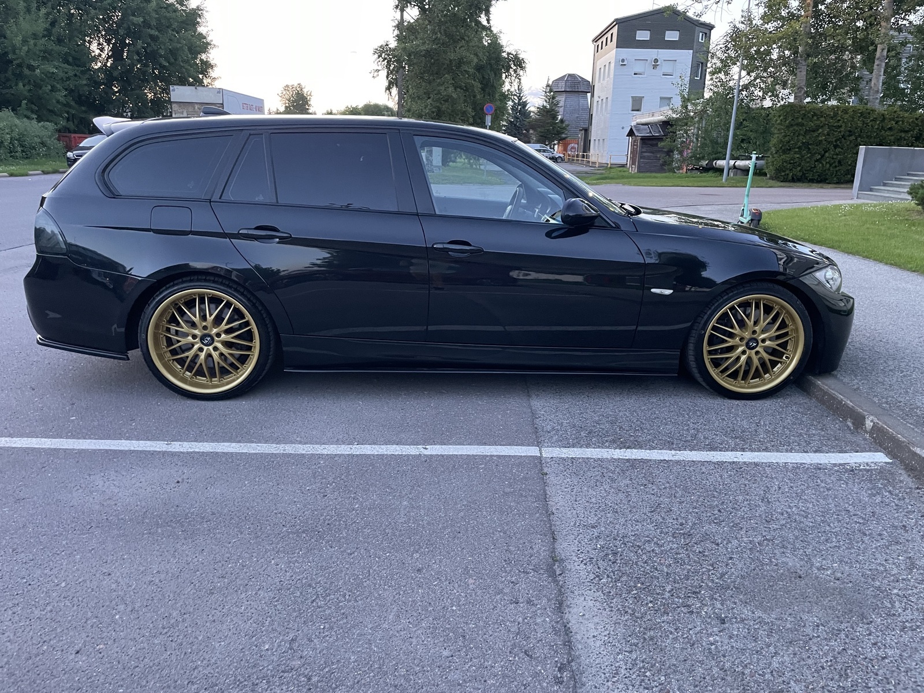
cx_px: 462
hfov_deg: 67.3
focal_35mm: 26
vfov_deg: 53.1
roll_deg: -0.3
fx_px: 694
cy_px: 346
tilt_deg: -15.6
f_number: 1.6
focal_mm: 4.2
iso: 320
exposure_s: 1/60
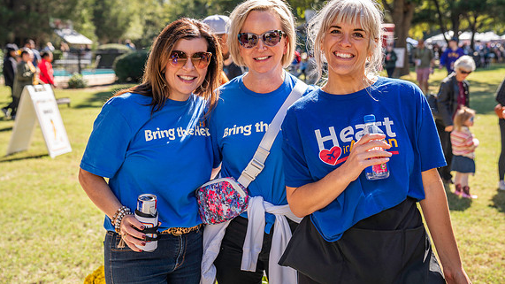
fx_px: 656
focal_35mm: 49
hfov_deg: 42.1
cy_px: 114
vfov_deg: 24.4
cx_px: 254
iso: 160
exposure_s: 1/320
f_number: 4
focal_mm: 46
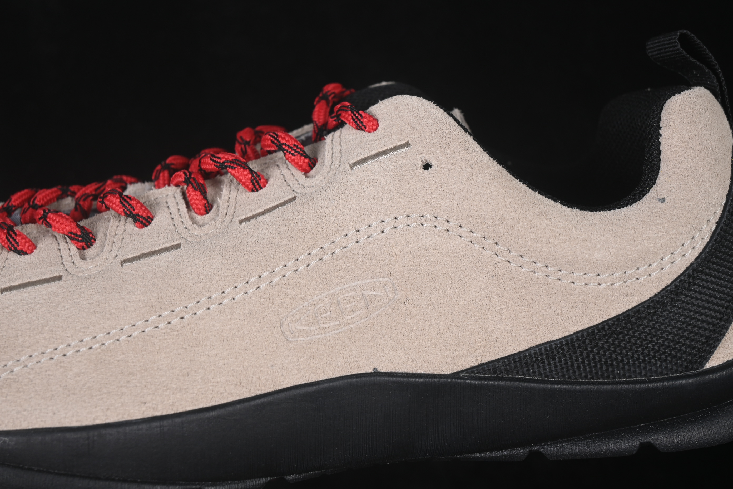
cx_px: 366
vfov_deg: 18.2
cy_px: 244
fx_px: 1527
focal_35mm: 75
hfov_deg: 27.0
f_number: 7.1
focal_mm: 50
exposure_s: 1/60
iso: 160
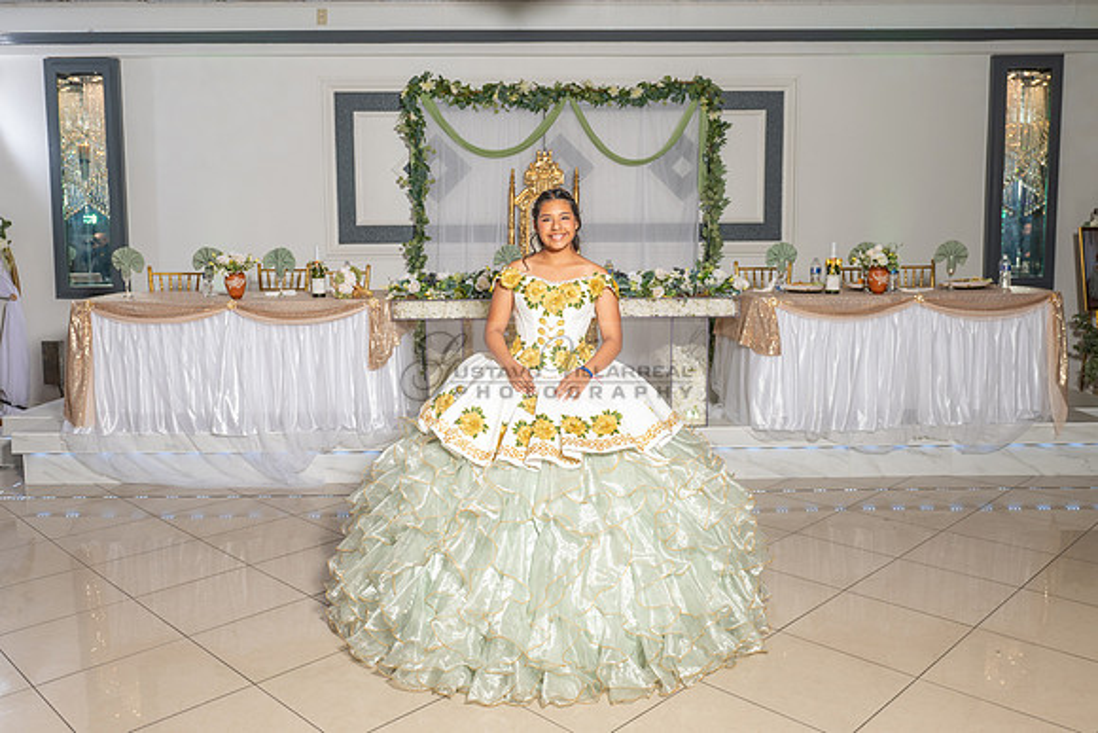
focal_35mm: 29
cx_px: 539
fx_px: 898
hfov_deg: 62.9
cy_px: 331
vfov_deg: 44.3
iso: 200
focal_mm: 24
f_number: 5
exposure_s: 1/200
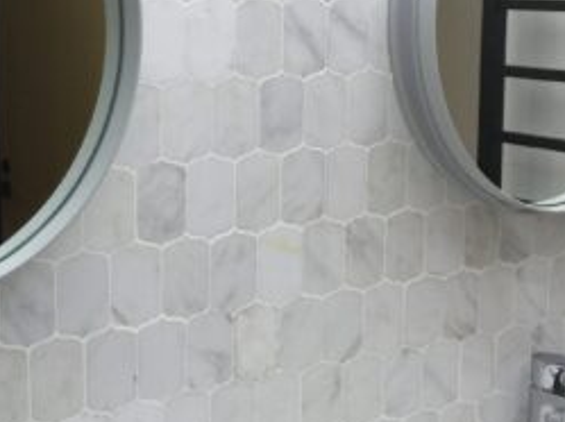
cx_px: 75
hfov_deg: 27.0
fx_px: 1141
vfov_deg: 20.9
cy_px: 166
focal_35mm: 70
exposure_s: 1/33
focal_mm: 4.15
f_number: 2.2
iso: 32
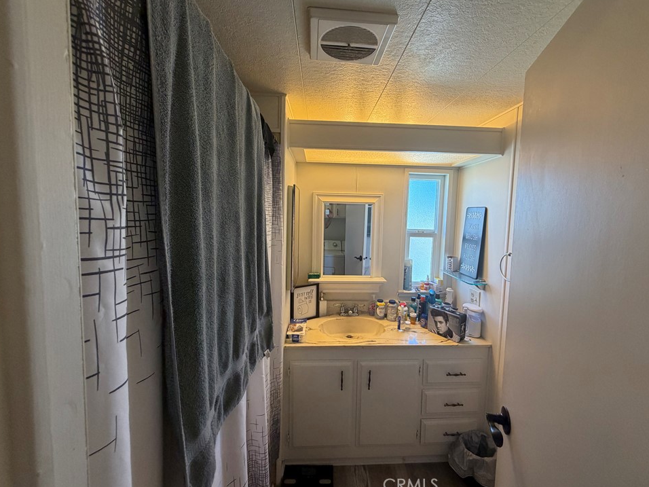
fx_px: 281
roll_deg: -0.8
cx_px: 340
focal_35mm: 15
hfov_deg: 98.1
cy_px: 234
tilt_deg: -4.7
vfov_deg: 81.7
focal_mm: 2.22
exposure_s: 1/120
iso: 250
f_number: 2.2
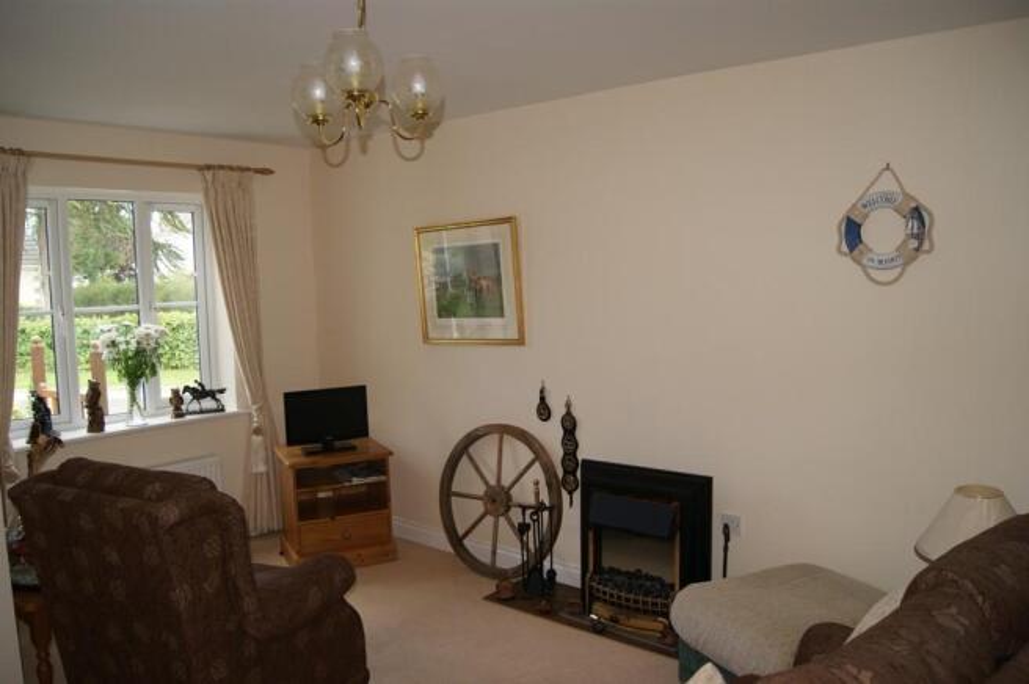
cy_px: 342
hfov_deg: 67.4
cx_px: 514
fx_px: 771
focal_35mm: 27
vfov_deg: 47.8
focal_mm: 18
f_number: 4.5
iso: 100
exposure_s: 1/40
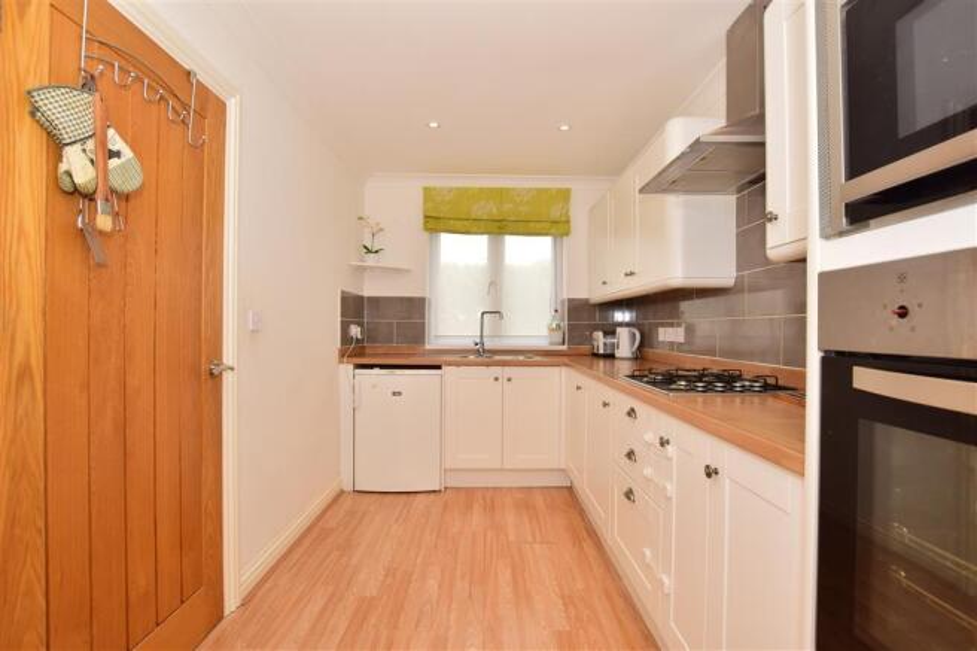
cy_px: 326
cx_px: 488
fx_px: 448
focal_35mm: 16
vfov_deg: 72.0
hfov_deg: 95.0
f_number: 9
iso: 200
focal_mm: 11
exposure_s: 1/50
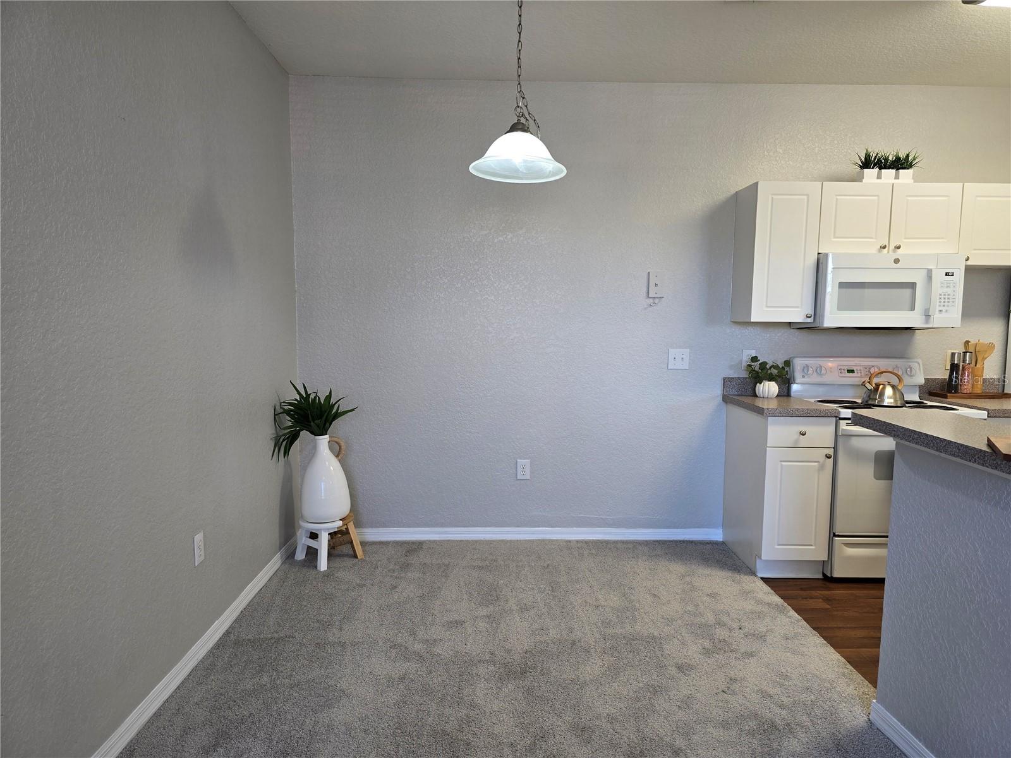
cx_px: 506
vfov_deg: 58.9
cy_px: 379
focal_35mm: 23
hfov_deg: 73.9
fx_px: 672
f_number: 1.7
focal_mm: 6.3
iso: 64
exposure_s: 1/60
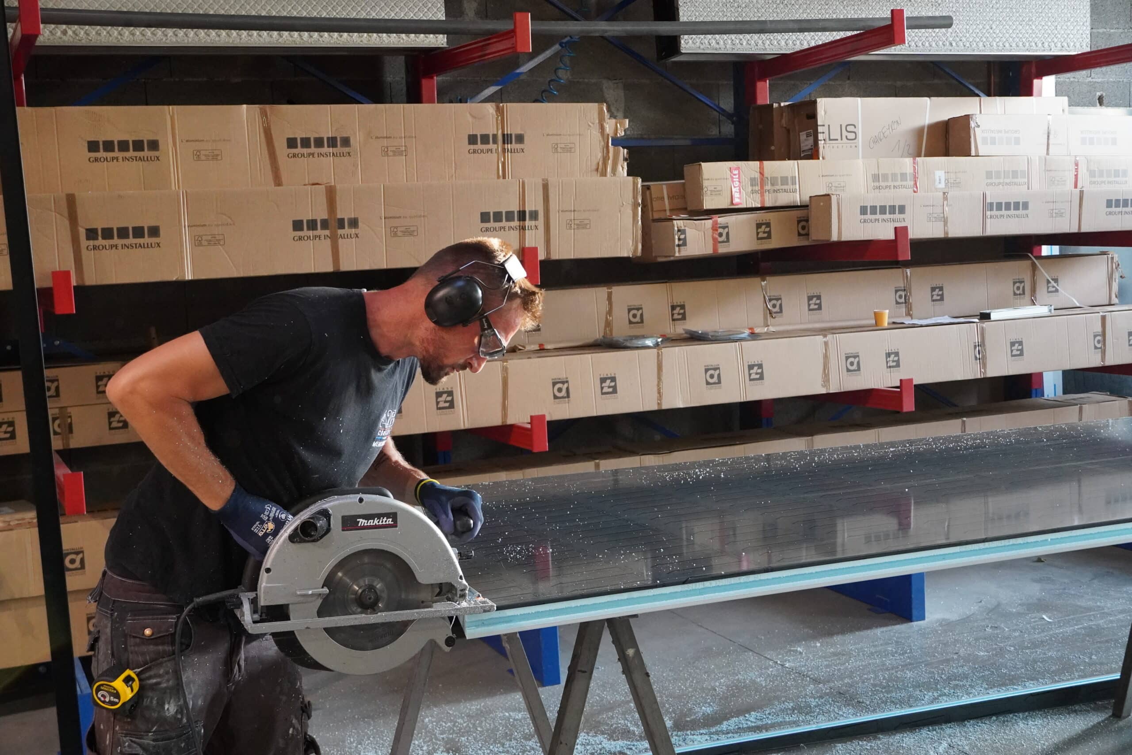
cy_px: 378
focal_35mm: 48
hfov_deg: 41.1
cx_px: 566
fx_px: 1509
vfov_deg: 28.1
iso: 4000
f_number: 4.5
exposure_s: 1/160
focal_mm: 32
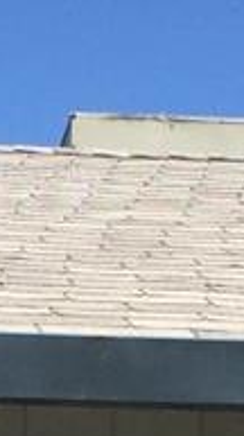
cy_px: 834
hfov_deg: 4.9
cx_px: 113
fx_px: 2841
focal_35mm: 246
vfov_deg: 8.4
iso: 32
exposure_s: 1/2326
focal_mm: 4.15
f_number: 2.2
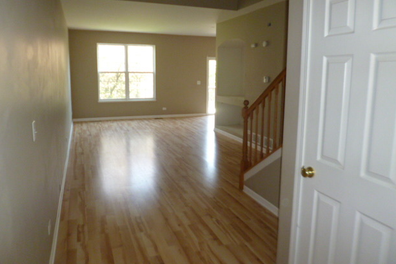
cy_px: 113
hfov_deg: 69.4
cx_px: 192
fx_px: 286
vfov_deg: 49.4
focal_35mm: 26
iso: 250
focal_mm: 4.3
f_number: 2.5
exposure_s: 1/60
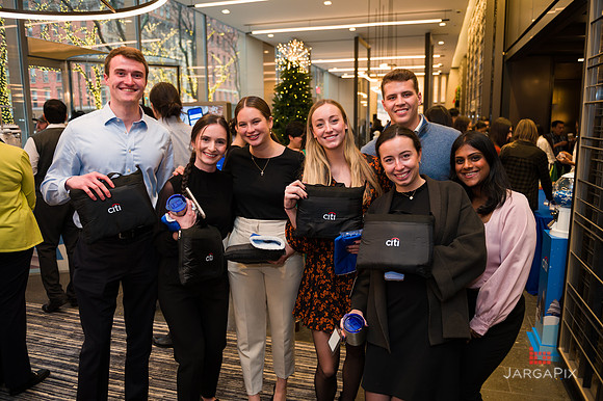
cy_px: 200
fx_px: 452
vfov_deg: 47.9
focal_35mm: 27
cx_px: 302
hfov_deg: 67.4
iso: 400
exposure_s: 1/125
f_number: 3.2
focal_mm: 27
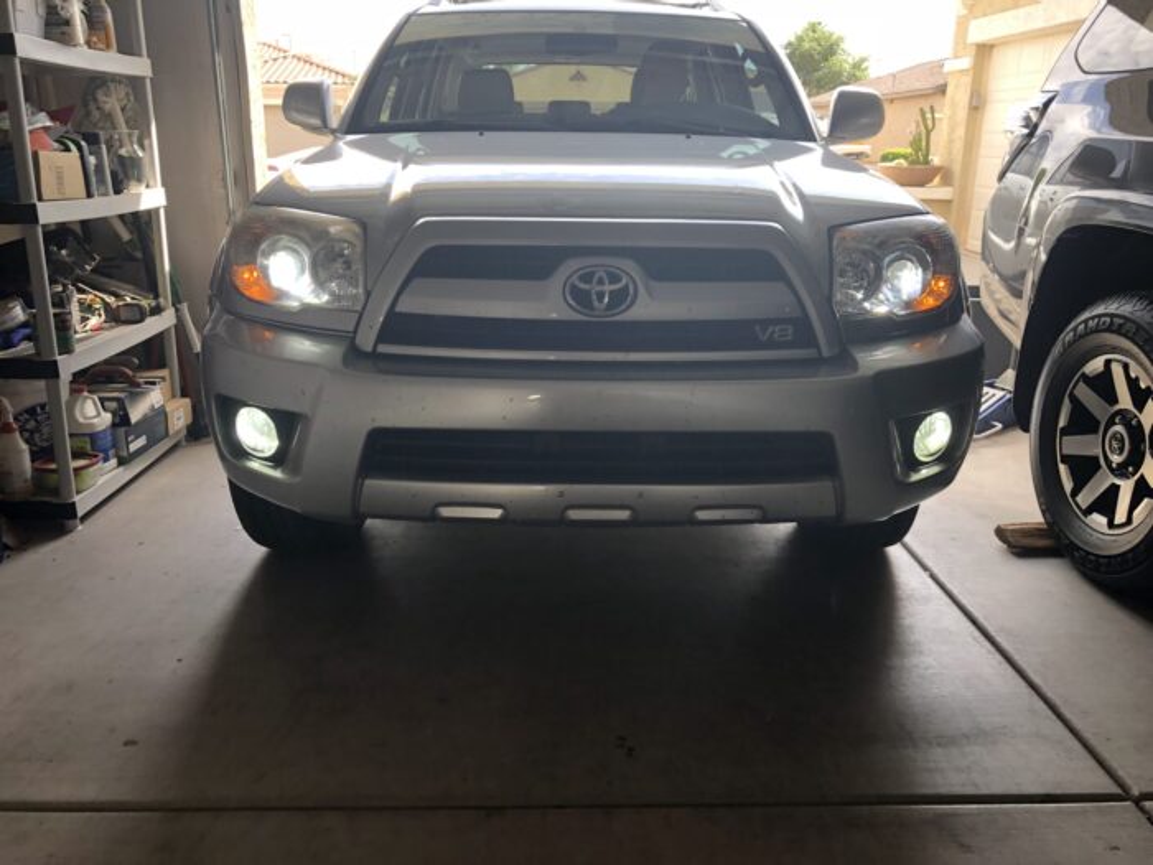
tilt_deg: -19.0
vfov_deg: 49.7
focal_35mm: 28
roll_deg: +1.0
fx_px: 933
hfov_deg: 63.4
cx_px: 576
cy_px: 432
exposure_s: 1/120
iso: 32
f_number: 1.8
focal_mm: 3.99
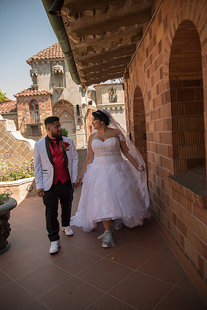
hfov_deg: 46.4
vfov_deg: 65.5
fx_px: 241
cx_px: 104
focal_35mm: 28
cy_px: 155
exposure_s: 1/320
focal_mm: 28
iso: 50
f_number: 2.8
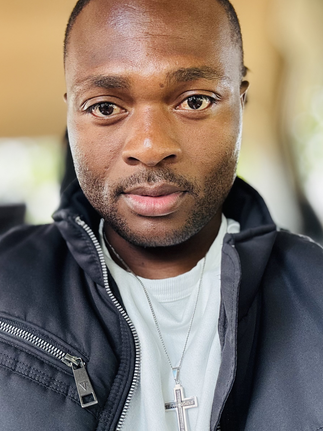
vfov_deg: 47.8
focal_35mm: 39
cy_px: 227
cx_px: 166
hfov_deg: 36.8
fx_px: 485
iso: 80
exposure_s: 1/84
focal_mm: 2.69
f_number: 1.9
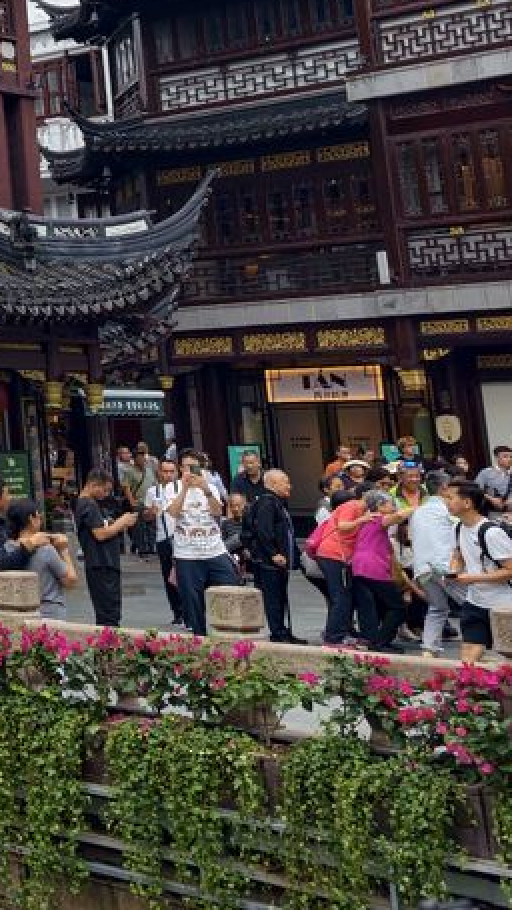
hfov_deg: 13.3
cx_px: -686
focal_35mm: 69
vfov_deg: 29.5
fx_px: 1665
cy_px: 118
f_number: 1.57
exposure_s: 1/501
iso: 71
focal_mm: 7
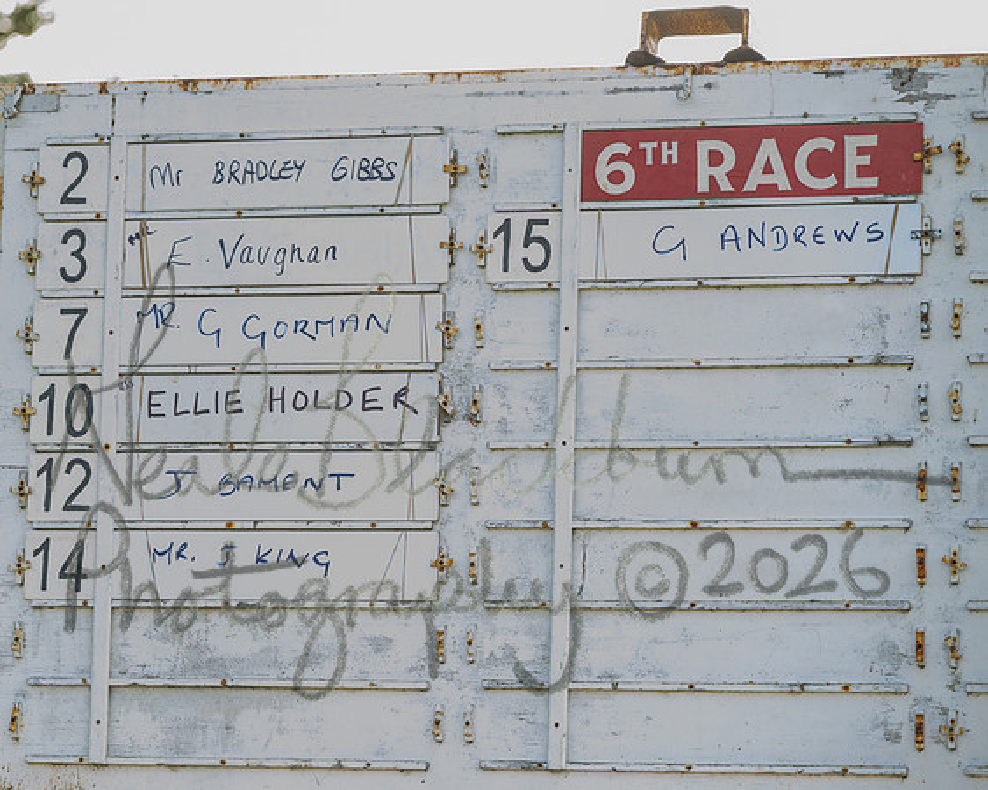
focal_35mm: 149
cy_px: 375
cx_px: 366
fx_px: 4356
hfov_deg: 12.9
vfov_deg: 10.4
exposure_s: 1/250
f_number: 4
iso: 400
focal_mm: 126
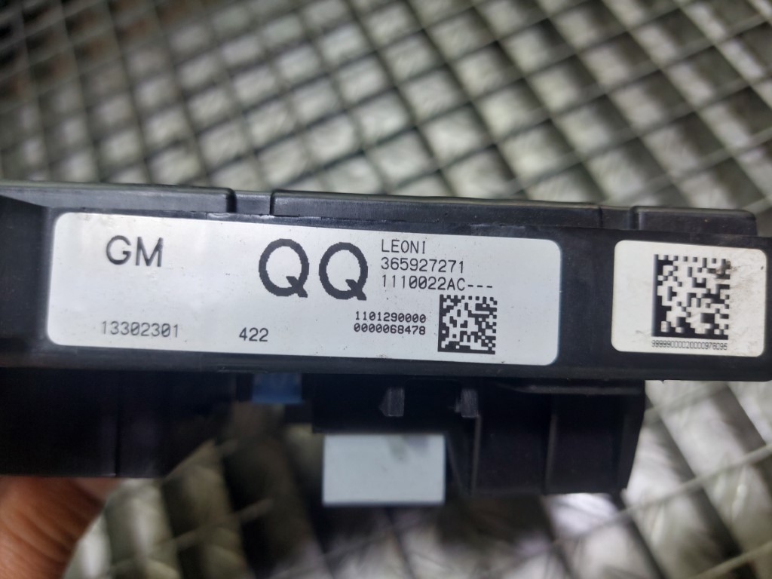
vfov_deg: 54.9
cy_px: 290
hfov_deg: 69.4
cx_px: 386
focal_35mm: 25
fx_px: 558
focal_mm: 5.23
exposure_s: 1/50
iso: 40
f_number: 1.8
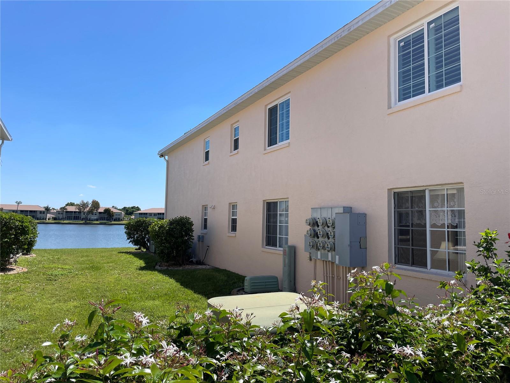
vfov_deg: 53.1
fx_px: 383
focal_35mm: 26
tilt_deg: +4.8
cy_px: 192
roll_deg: -0.7
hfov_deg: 67.3
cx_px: 255
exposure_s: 1/3509
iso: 32
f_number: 1.6
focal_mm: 4.2
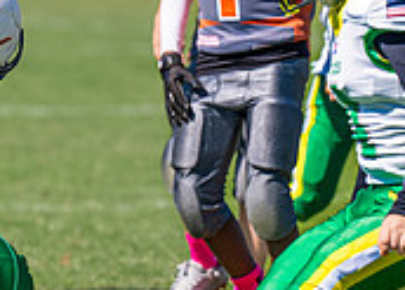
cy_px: 120
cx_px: 57
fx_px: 7180
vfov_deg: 2.3
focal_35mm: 624
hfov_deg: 3.2
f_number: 2.8
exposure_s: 1/4000
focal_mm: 149
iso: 160
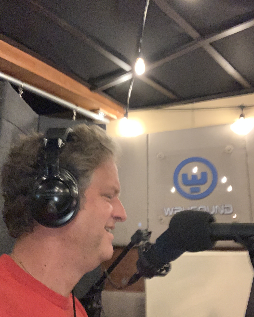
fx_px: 319
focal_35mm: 34
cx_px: 129
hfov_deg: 43.4
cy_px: 172
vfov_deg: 52.8
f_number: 2.2
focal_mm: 2.87
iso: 640
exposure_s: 1/30
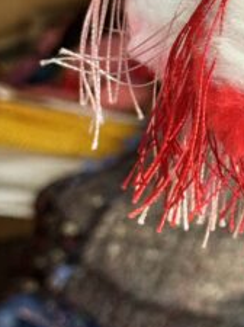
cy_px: 70
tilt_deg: -20.0
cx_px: 373
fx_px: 1612
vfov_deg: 11.5
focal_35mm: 171
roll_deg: -2.4
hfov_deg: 8.5
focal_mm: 6.76
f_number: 1.78
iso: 80
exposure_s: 1/50
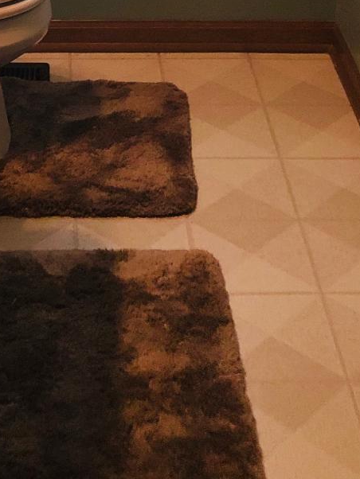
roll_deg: +0.2
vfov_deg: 18.7
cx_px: 65
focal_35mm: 93
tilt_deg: -15.4
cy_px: -228
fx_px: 1289
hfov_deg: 15.8
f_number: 1.8
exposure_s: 1/15
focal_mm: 3.99
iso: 50
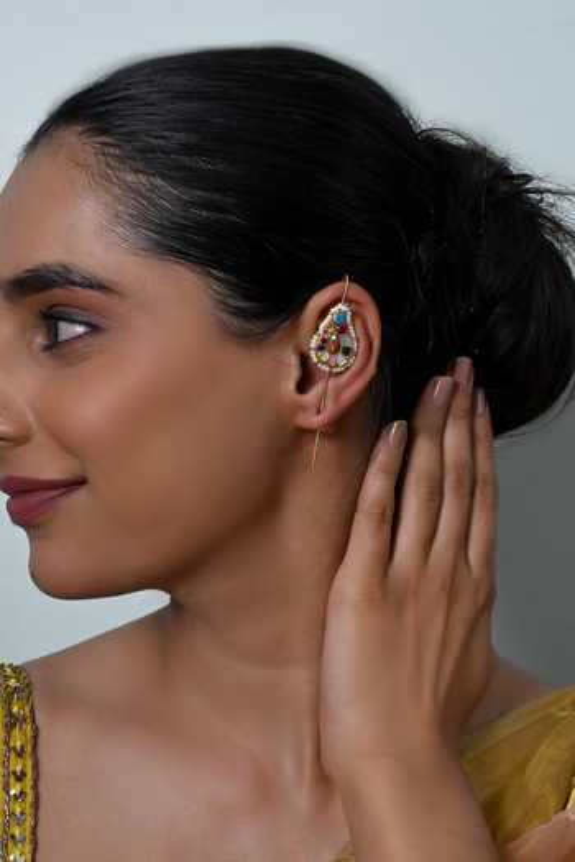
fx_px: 1198
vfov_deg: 39.6
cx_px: 288
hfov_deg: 27.0
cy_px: 431
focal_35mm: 50
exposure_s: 1/125
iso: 320
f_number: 13
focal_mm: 50
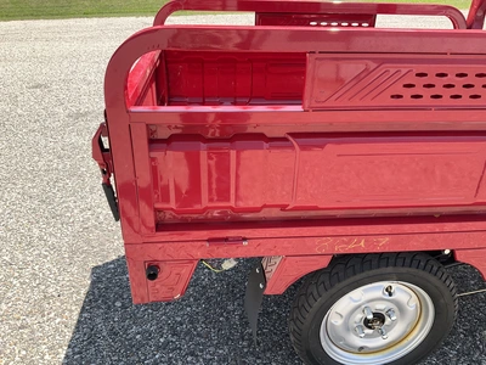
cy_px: 182
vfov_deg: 48.2
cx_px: 243
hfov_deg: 61.7
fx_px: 407
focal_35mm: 29
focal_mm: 3
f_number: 1.8
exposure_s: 1/540
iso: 25
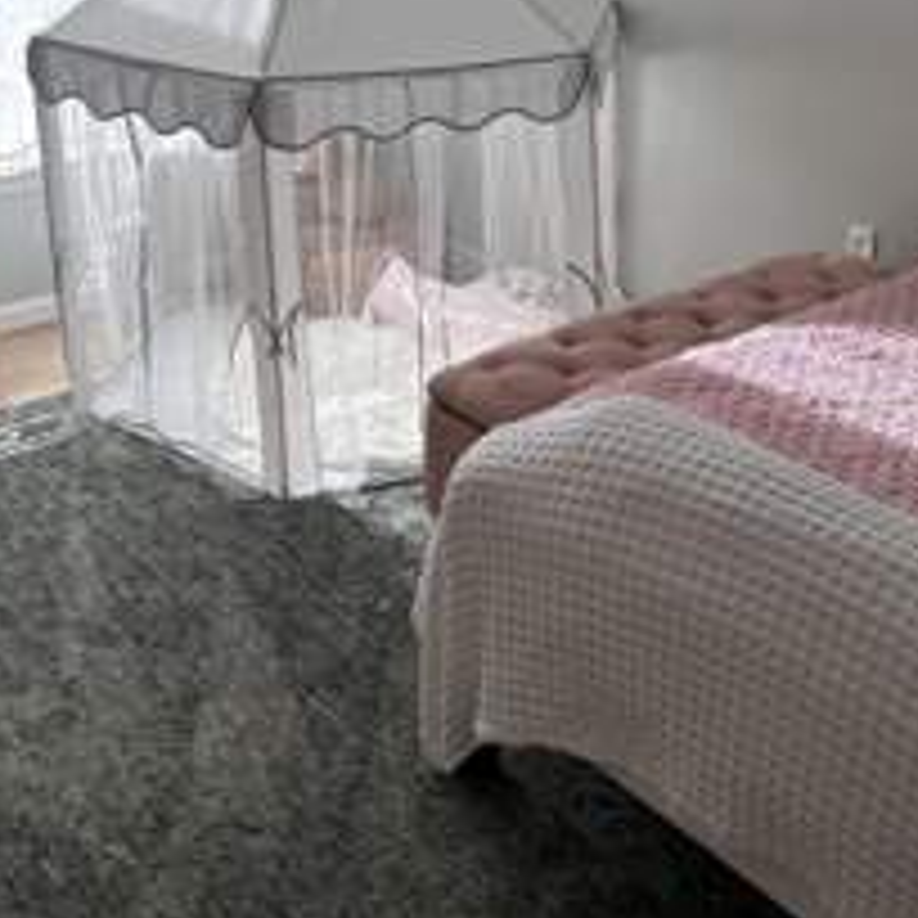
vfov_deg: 30.5
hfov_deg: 31.6
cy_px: 124
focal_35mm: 54
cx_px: 518
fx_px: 1620
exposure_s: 1/417
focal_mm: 5.96
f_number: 1.6
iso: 64
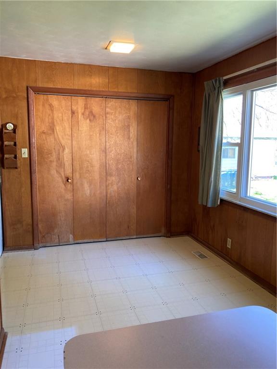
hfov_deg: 49.7
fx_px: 299
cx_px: 138
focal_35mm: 28
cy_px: 184
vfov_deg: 63.4
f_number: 1.8
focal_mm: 3.99
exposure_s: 1/60
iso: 64
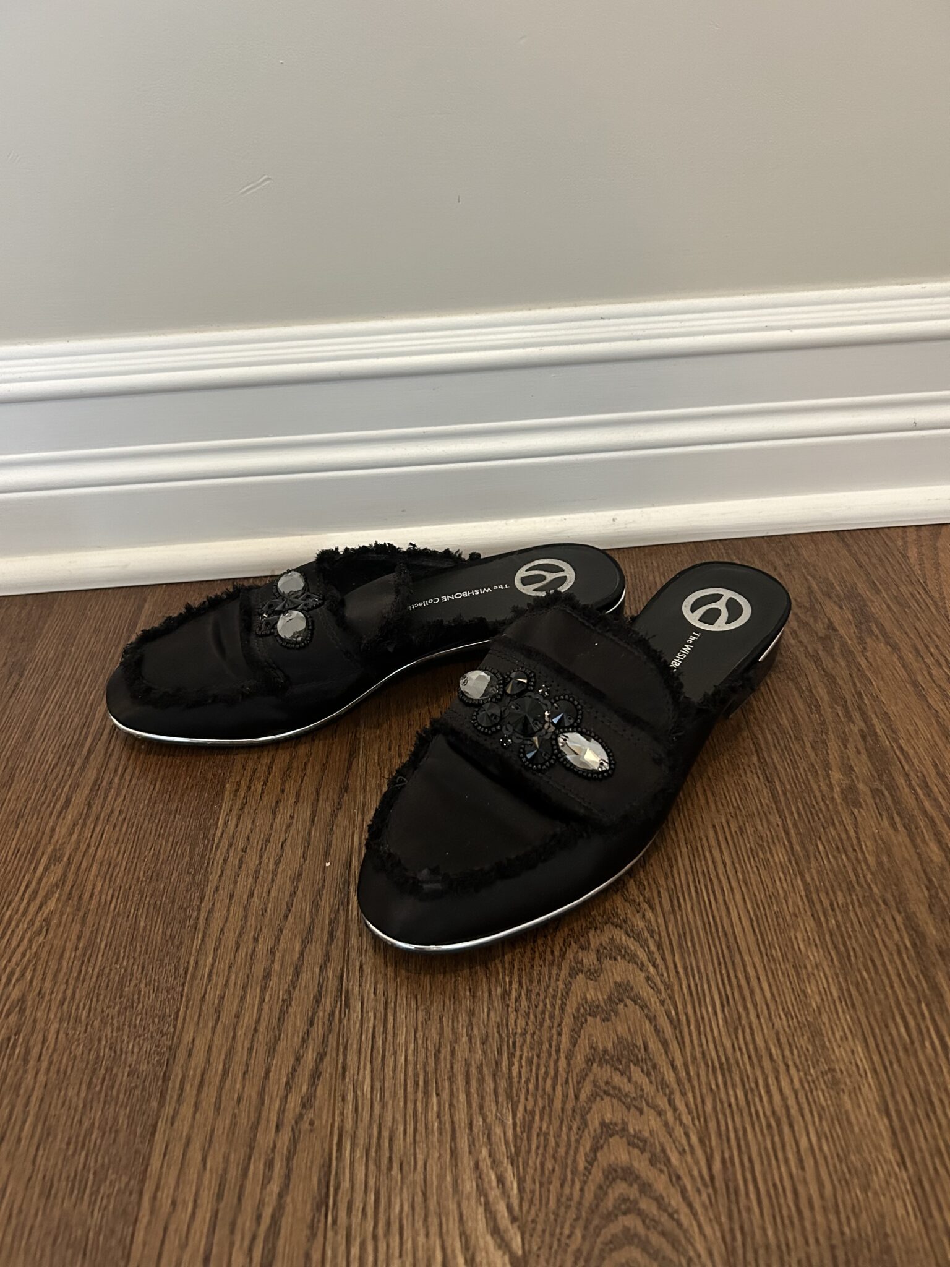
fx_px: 951
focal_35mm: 26
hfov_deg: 53.1
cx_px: 475
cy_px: 634
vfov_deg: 67.3
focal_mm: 5.7
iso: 500
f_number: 1.5
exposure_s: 1/40
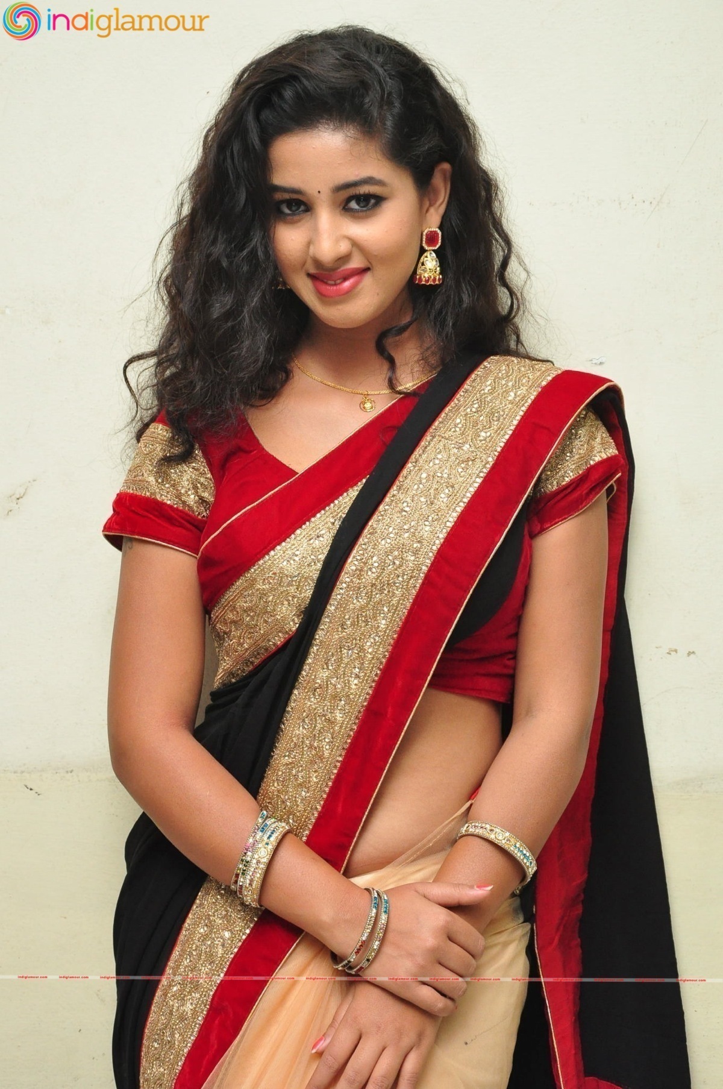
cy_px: 544
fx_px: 2356
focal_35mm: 78
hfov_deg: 17.4
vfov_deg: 26.0
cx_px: 362
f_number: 7.1
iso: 1600
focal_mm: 52
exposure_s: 1/125
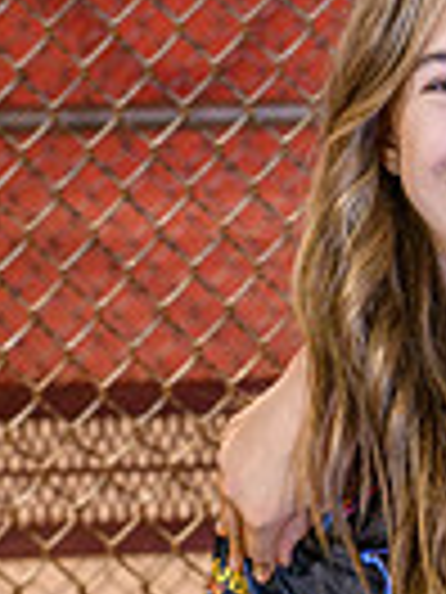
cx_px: 631
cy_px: 526
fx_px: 3934
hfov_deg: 6.4
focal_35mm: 229
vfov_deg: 8.6
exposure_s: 1/80
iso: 2000
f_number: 5
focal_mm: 70
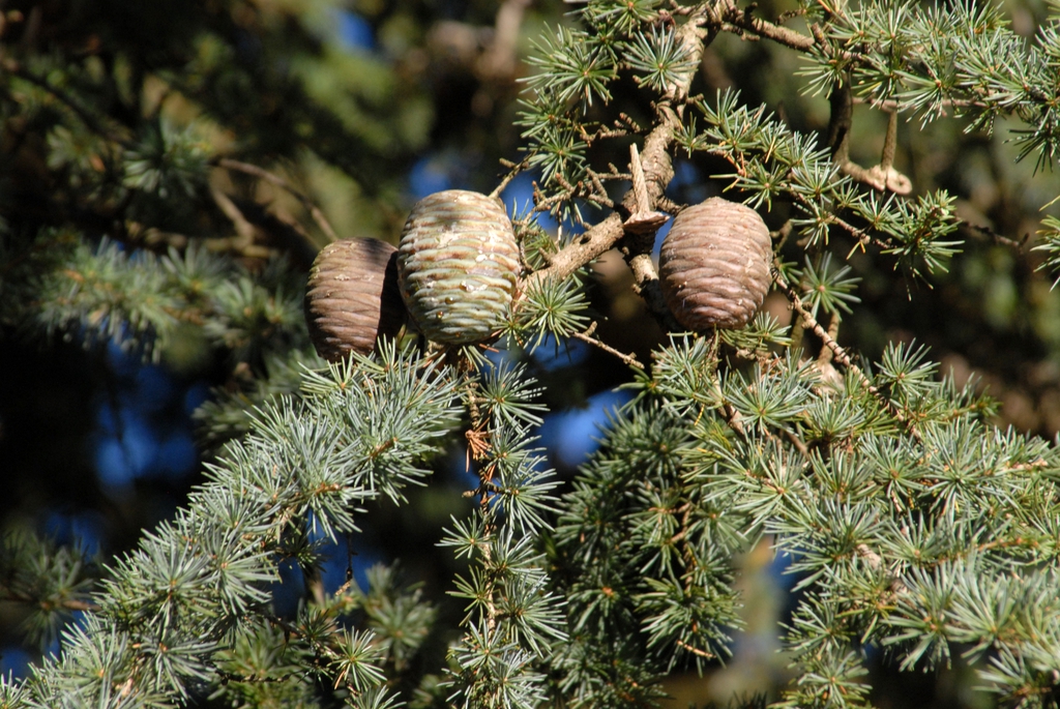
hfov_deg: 4.6
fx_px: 13263
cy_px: 354
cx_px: 530
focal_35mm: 450
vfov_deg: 3.1
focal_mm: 300
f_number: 9
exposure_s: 1/320
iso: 400
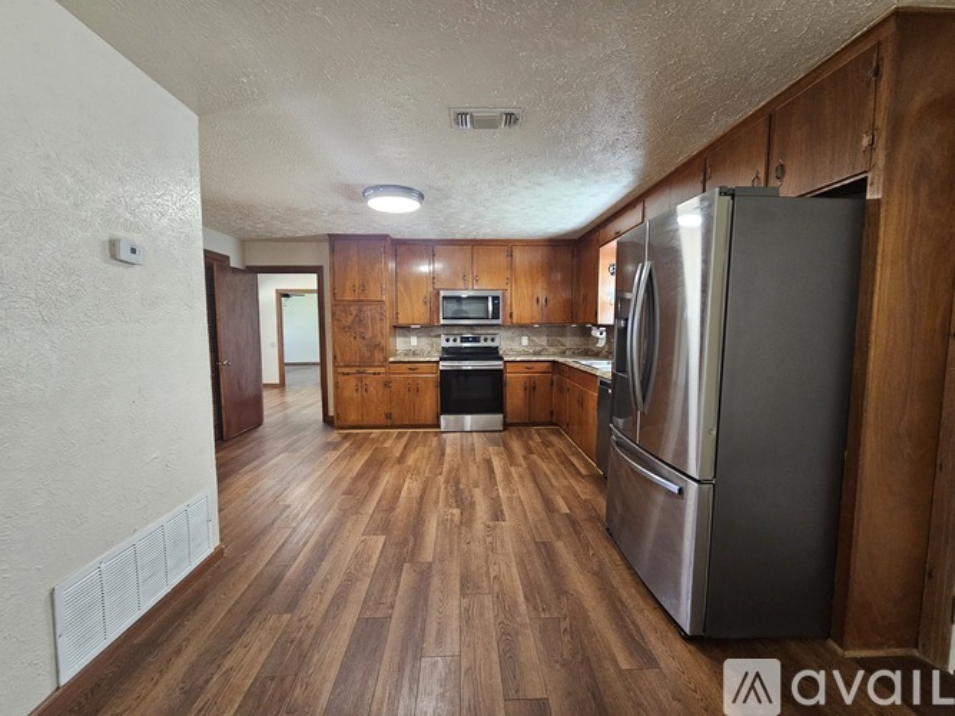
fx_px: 359
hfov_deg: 106.2
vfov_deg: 89.9
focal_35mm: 13
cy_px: 358
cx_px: 478
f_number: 2.2
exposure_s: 1/30
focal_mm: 2.2
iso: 400
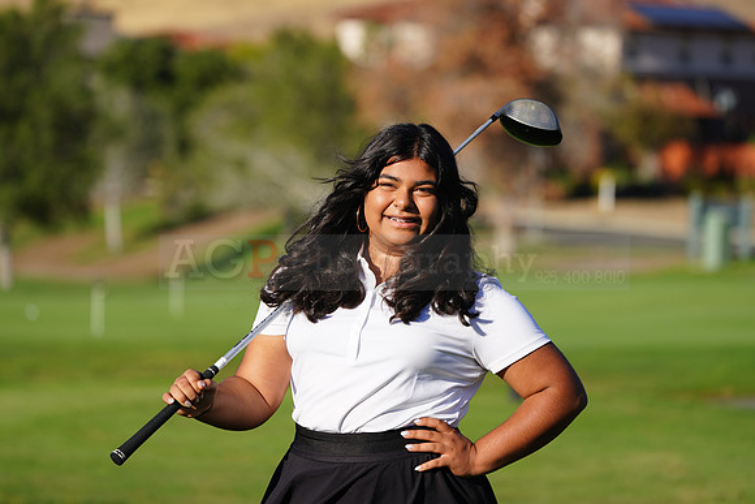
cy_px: 252
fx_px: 4153
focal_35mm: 198
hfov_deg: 10.4
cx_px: 378
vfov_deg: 6.9
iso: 100
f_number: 5.6
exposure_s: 1/500
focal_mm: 198
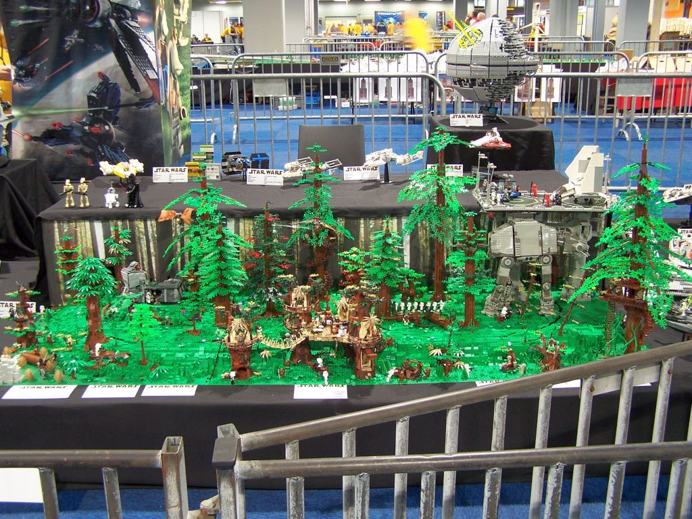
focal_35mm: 38
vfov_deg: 37.7
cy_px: 260
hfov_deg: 49.0
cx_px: 346
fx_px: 760
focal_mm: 6.3
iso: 80
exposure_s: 1/2
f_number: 2.8
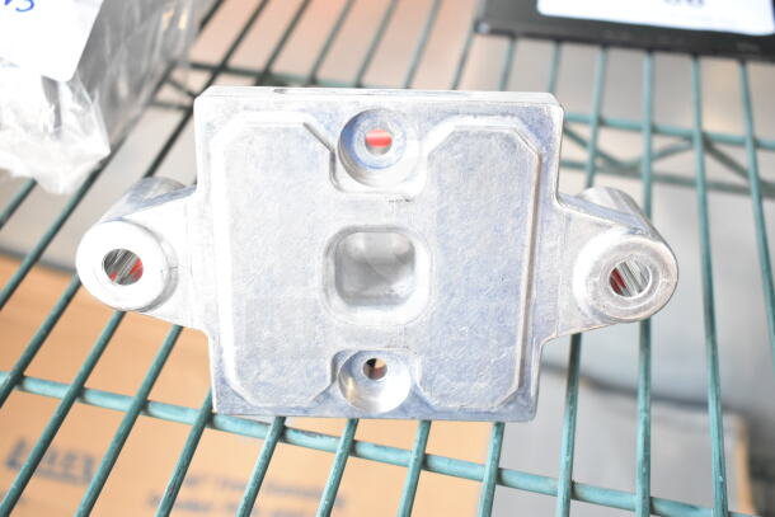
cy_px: 258
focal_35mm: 40
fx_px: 872
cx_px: 388
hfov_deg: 47.9
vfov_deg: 33.0
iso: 1600
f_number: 5
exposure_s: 1/100
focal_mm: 27
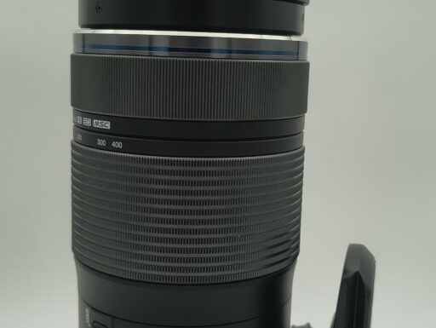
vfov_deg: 56.9
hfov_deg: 71.5
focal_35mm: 24
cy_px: 164
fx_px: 303
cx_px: 218
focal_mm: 5.56
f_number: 1.8
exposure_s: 1/360
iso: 100
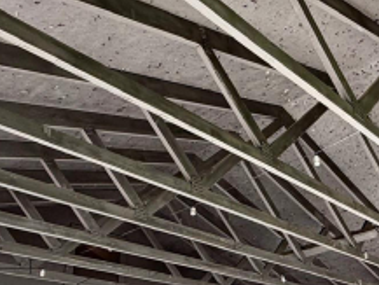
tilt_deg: +26.3
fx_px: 471
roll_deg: +4.4
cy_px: 191
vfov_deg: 33.3
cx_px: 256
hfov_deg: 43.2
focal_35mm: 43
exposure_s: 1/121
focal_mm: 2.22
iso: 50
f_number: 2.2
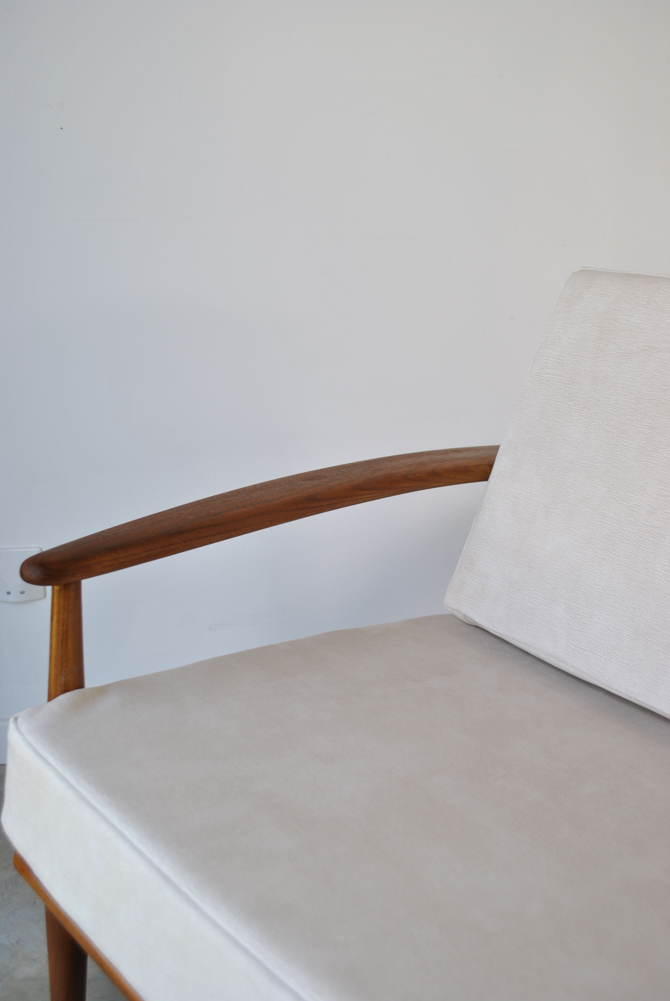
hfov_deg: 40.1
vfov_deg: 57.2
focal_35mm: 33
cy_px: 500
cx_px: 335
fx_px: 919
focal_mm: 22
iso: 100
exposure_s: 1/60
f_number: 5.6
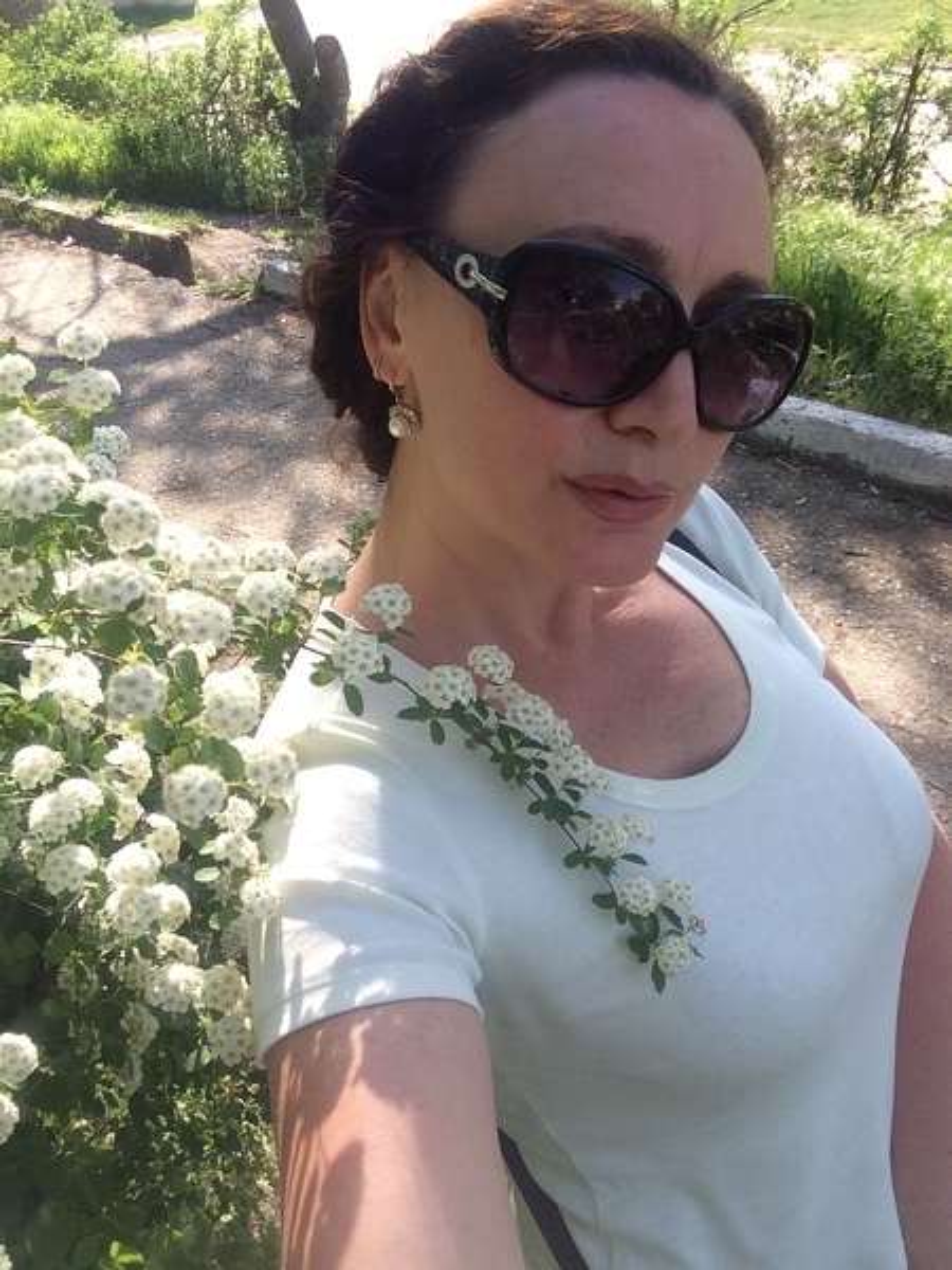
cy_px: 635
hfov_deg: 45.4
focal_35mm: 31
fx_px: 1137
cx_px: 476
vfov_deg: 58.4
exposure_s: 1/348
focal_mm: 2.15
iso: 50
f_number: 2.4
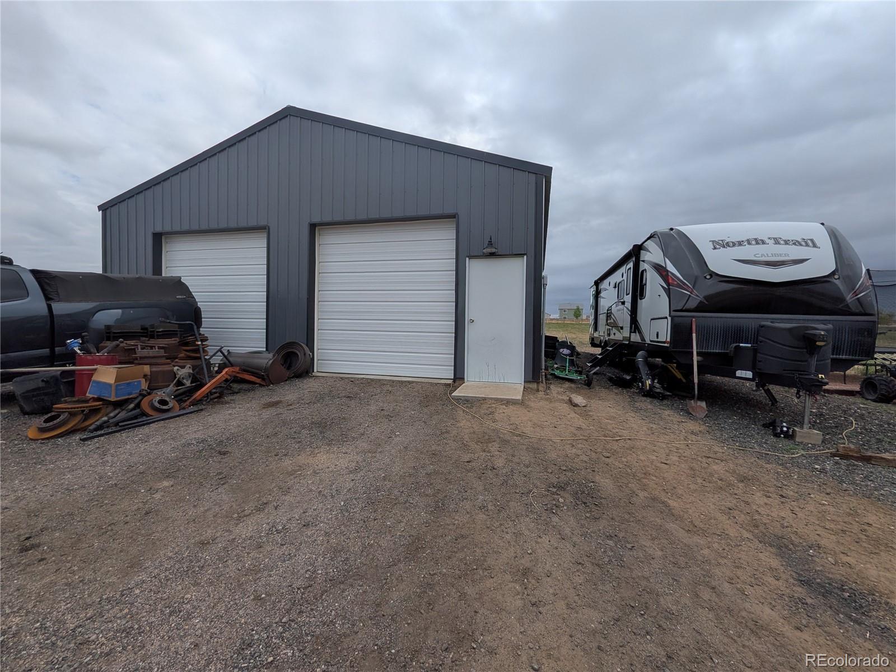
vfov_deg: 89.9
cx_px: 448
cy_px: 336
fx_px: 336
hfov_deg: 106.2
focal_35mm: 13
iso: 31
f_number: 2.2
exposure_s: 1/2075
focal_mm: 1.54
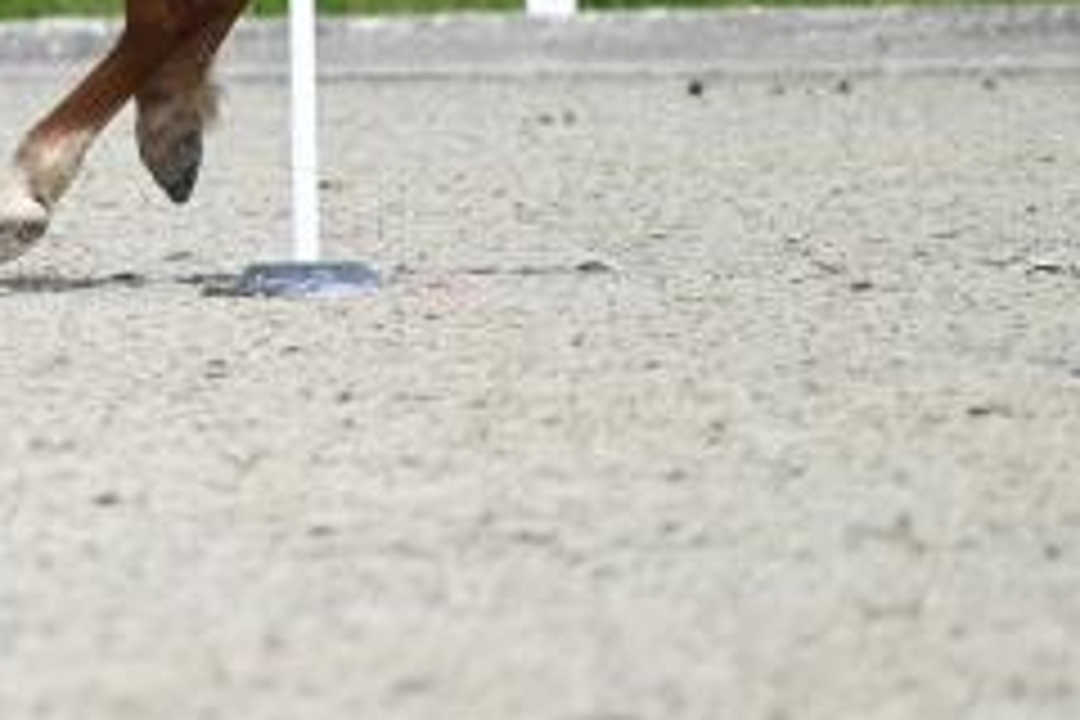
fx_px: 23008
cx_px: -630
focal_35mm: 767
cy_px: -220
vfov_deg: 1.8
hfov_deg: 2.7
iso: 280
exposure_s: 1/1250
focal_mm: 230
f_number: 5.6
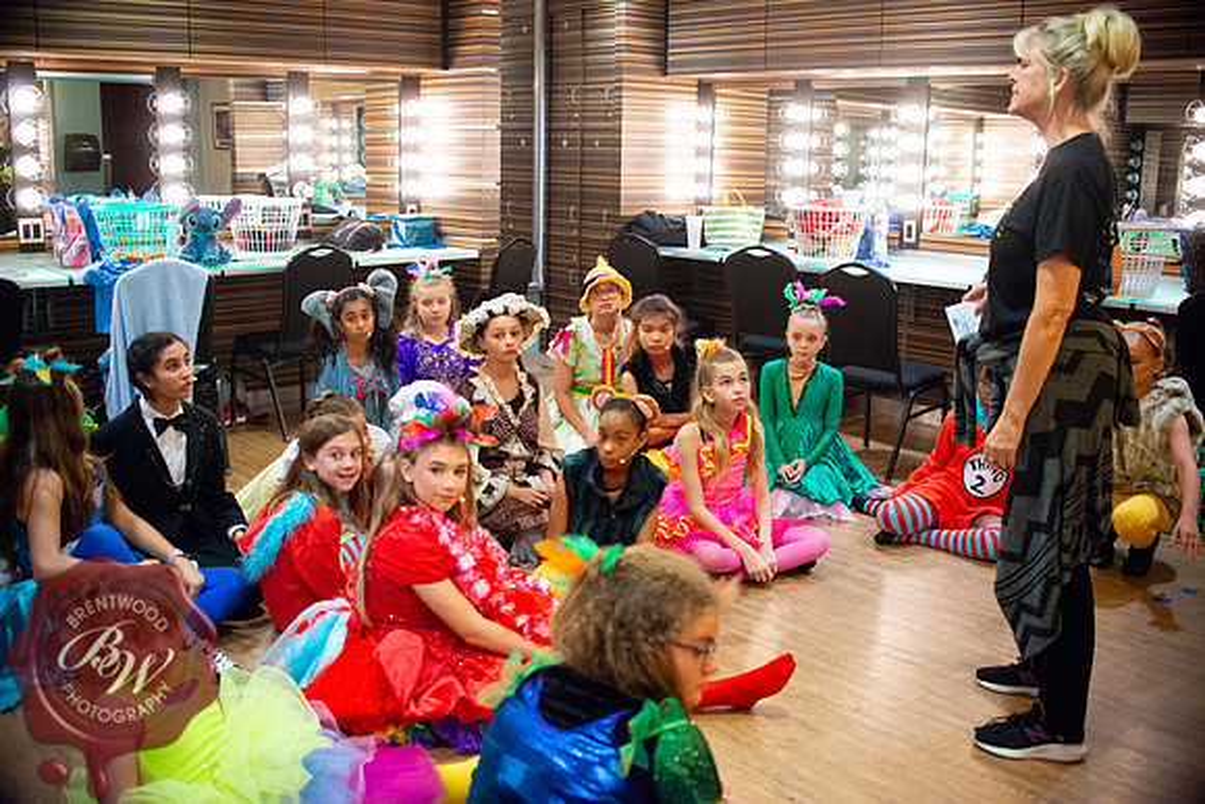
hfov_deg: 54.4
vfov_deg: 37.9
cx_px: 602
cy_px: 402
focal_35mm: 35
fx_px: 1172
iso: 6400
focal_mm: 35
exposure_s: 1/400
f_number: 2.8
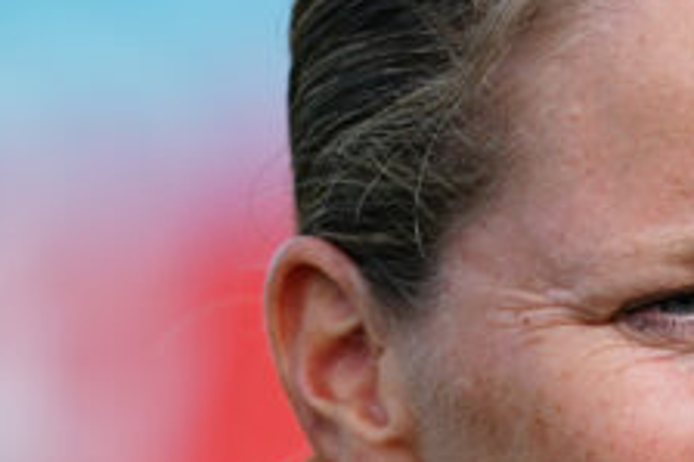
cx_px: 1304
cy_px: 721
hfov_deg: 1.5
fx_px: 26410
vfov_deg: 1.0
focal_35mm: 1371
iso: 500
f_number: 3.5
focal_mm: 300
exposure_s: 1/2000
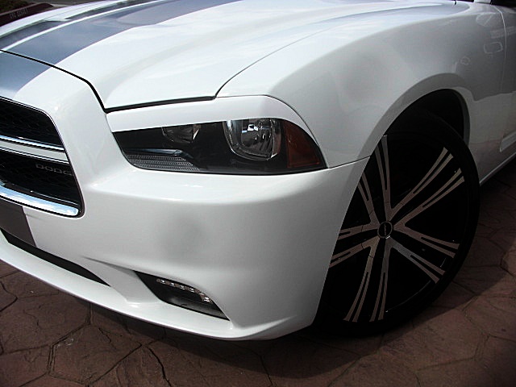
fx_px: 537
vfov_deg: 39.7
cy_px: 194
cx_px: 258
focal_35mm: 36
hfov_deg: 51.4
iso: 50
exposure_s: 1/125
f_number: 7.9
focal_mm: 6.3
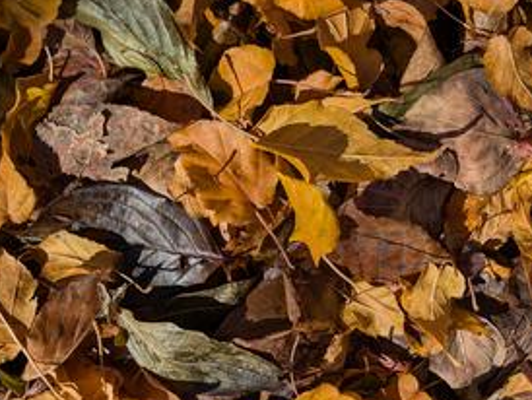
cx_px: 344
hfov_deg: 44.3
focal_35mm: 42
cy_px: 308
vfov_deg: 33.6
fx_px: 646
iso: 19
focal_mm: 6.9
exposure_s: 1/775
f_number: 1.68
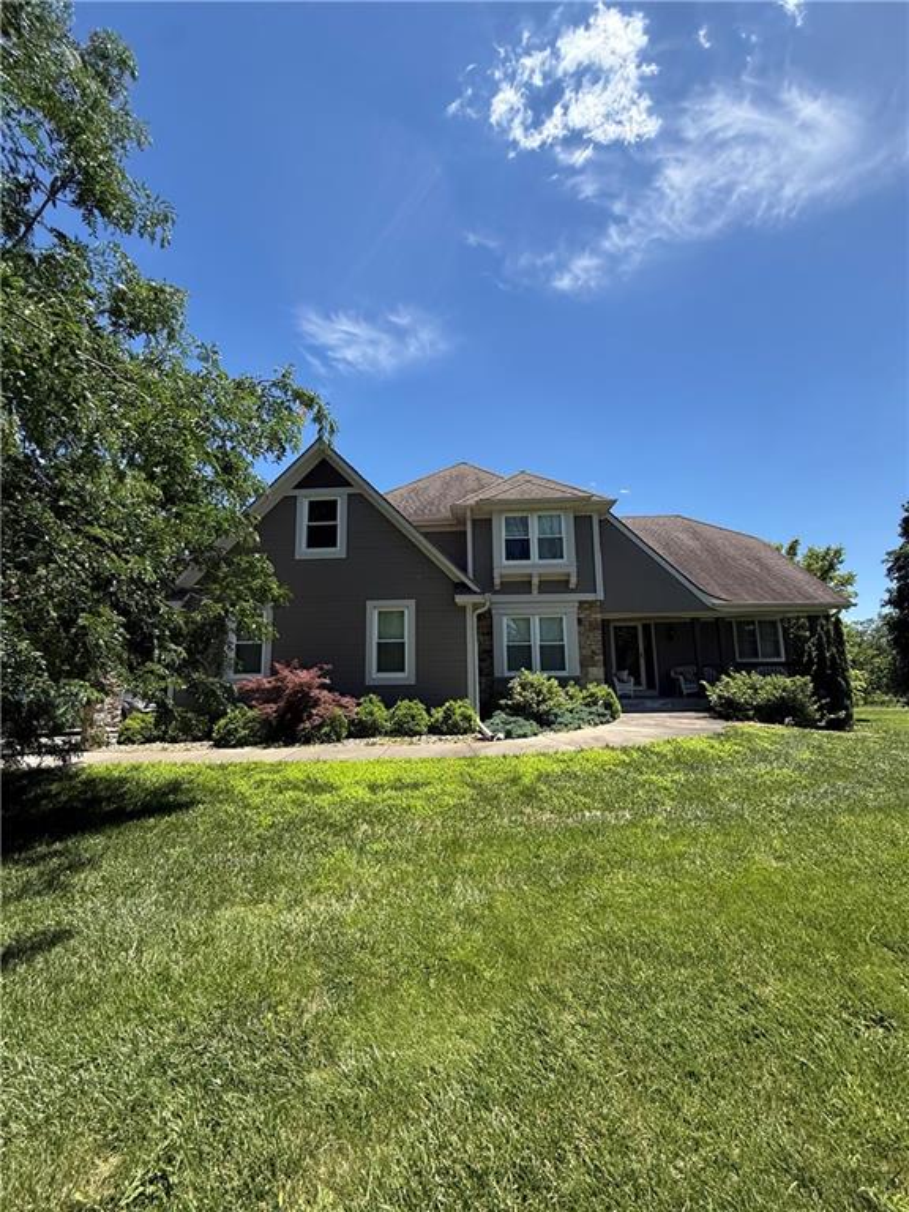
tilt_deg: +9.6
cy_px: 606
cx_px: 454
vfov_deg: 102.1
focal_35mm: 14
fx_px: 490
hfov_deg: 85.7
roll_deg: +2.8
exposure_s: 1/985
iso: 50
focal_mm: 2.22
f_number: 2.2
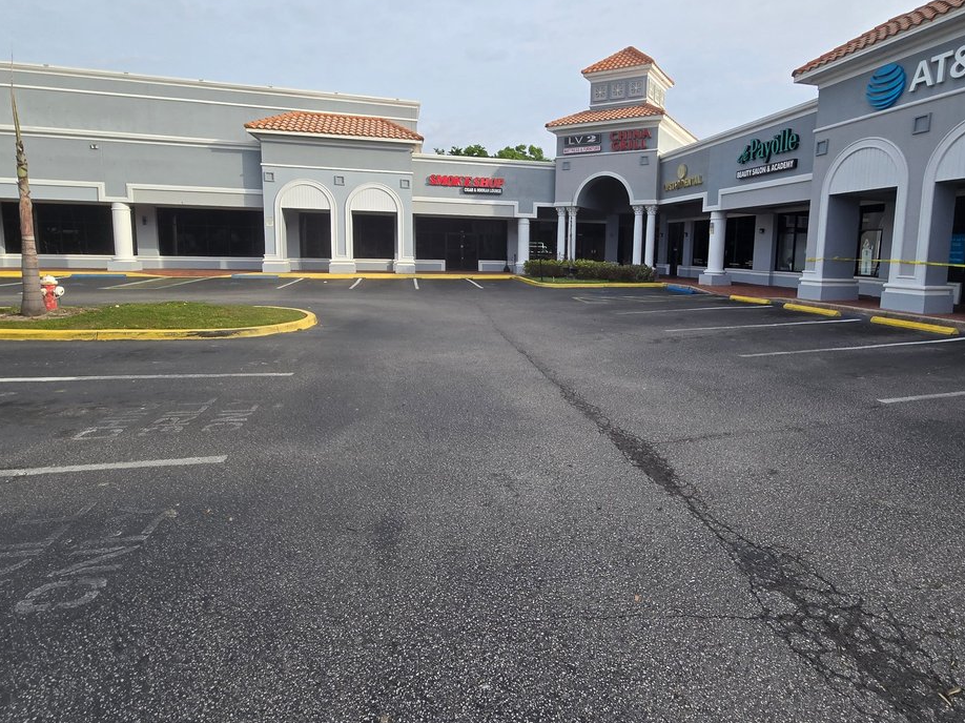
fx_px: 474
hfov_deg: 90.6
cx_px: 542
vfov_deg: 74.3
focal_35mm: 17
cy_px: 310
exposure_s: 1/1195
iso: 50
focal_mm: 2.2
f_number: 2.2
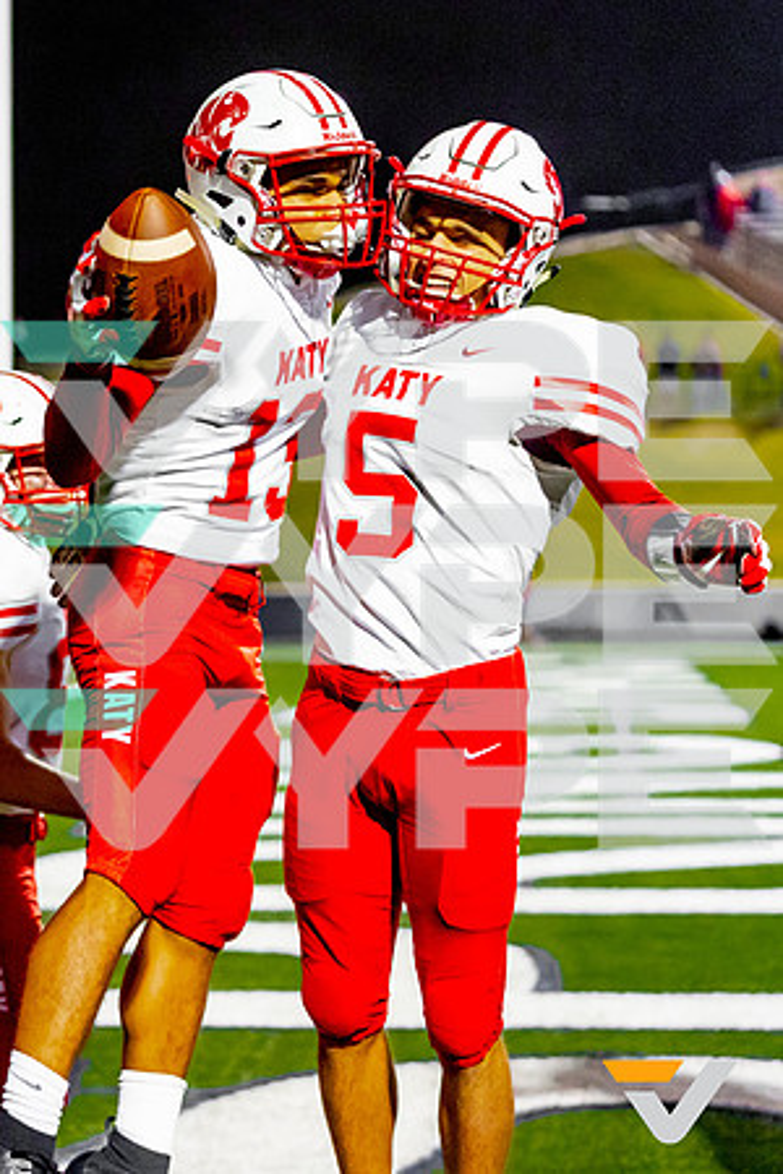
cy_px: 582
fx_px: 3490
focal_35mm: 107
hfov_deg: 12.7
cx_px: 43
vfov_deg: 19.1
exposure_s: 1/800
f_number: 2.8
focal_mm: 70
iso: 3200
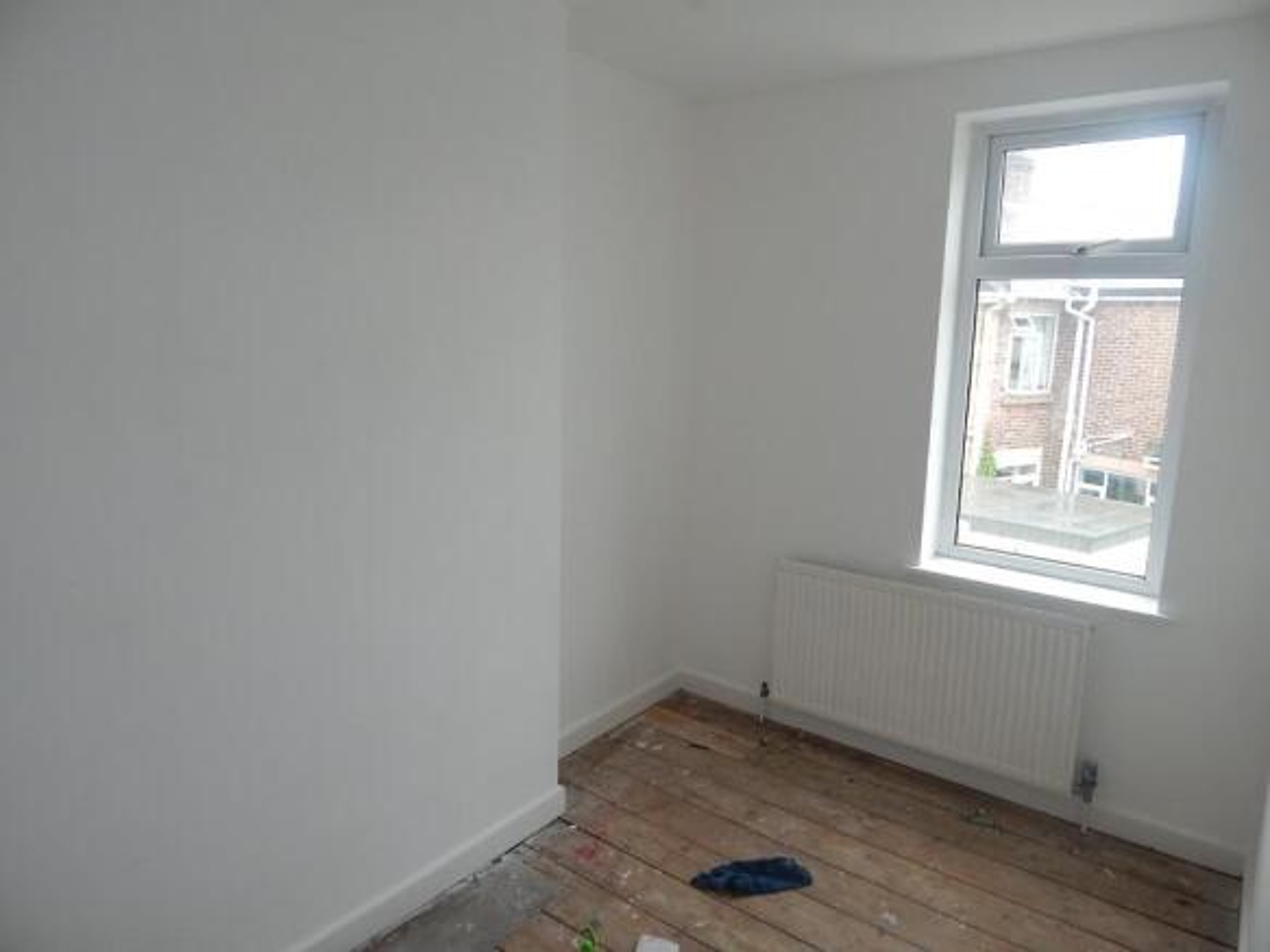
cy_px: 476
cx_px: 635
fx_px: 807
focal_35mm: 22
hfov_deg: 76.4
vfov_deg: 61.1
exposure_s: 1/40
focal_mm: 4
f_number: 3
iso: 125
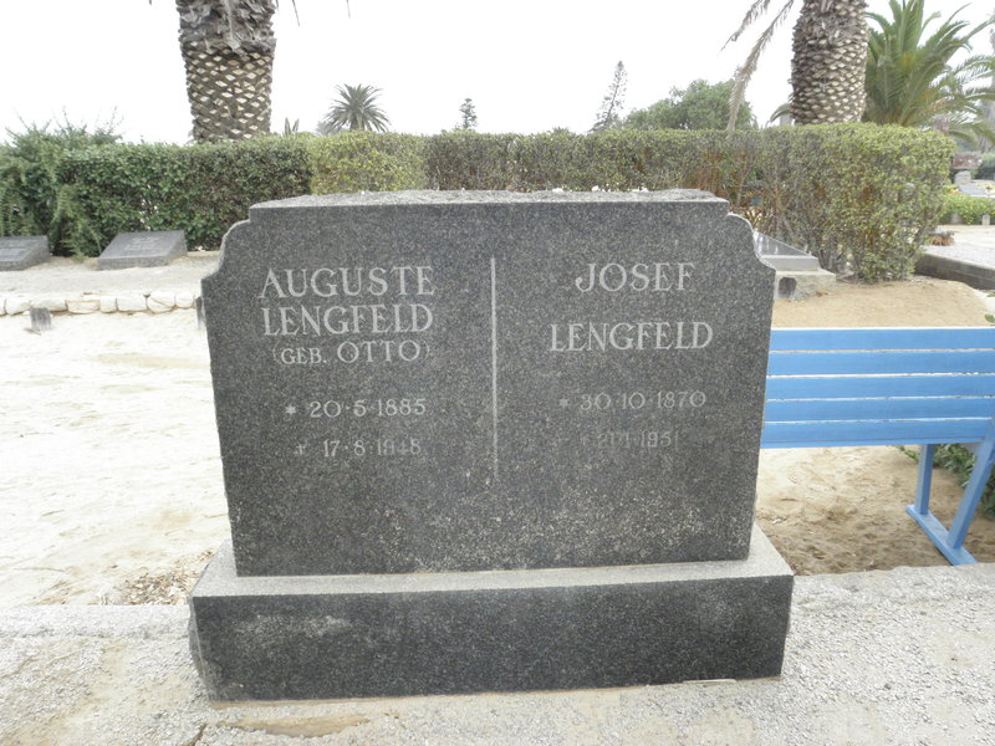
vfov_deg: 51.4
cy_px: 373
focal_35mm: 27
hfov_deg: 65.3
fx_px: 776
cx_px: 498
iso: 200
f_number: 6.3
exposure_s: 1/200
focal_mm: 4.83
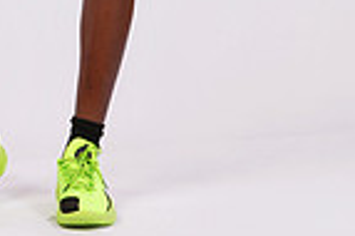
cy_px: -286
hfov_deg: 9.3
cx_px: 32
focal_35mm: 220
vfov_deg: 6.0
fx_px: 2167
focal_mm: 70
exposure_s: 1/200
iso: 125
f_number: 8
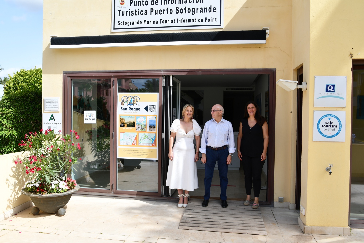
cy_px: 122
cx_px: 182
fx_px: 313
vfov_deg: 42.3
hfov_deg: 60.3
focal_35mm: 31
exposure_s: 1/250
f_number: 8
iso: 110
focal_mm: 21
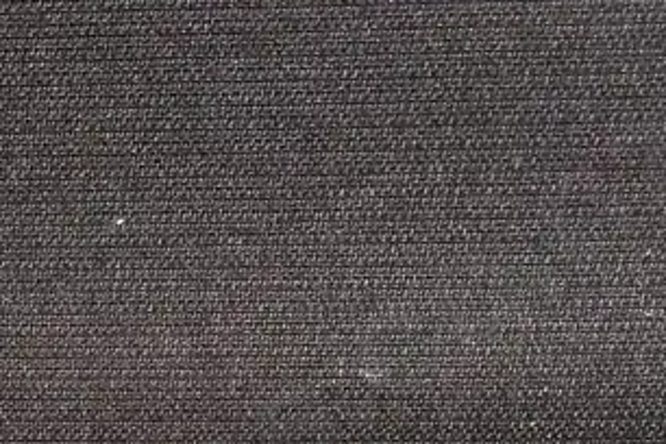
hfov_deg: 19.8
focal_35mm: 94
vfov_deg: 13.1
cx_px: -211
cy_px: 807
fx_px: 1739
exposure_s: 1/100
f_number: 2
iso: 200
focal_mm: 2.87
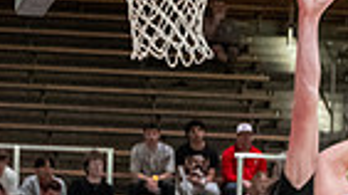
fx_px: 2895
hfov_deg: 6.9
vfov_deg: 3.8
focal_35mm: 314
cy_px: 369
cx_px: 238
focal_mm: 45
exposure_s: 1/320
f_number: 3.2
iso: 6400
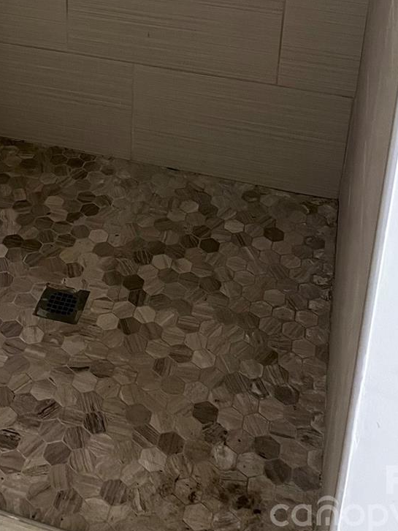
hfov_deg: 26.2
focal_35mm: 55
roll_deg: +1.6
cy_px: -15
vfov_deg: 31.9
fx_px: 843
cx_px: 96
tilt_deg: -24.5
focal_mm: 5.1
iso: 400
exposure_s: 1/40
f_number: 1.6
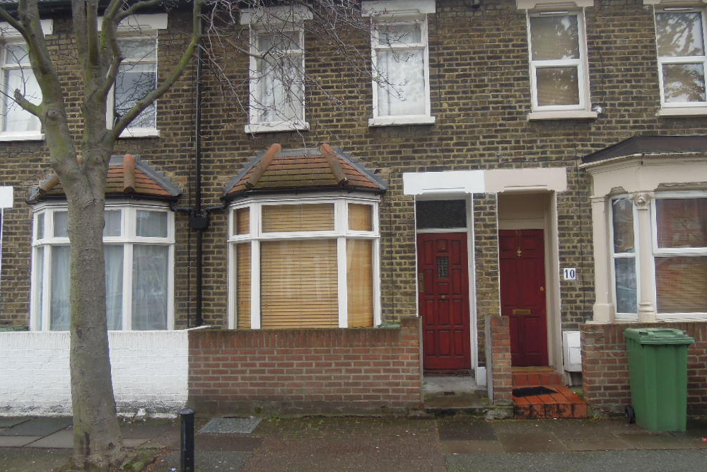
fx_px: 648
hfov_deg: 57.2
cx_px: 349
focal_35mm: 33
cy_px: 204
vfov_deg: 39.9
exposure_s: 1/320
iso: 160
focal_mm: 5.5
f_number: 3
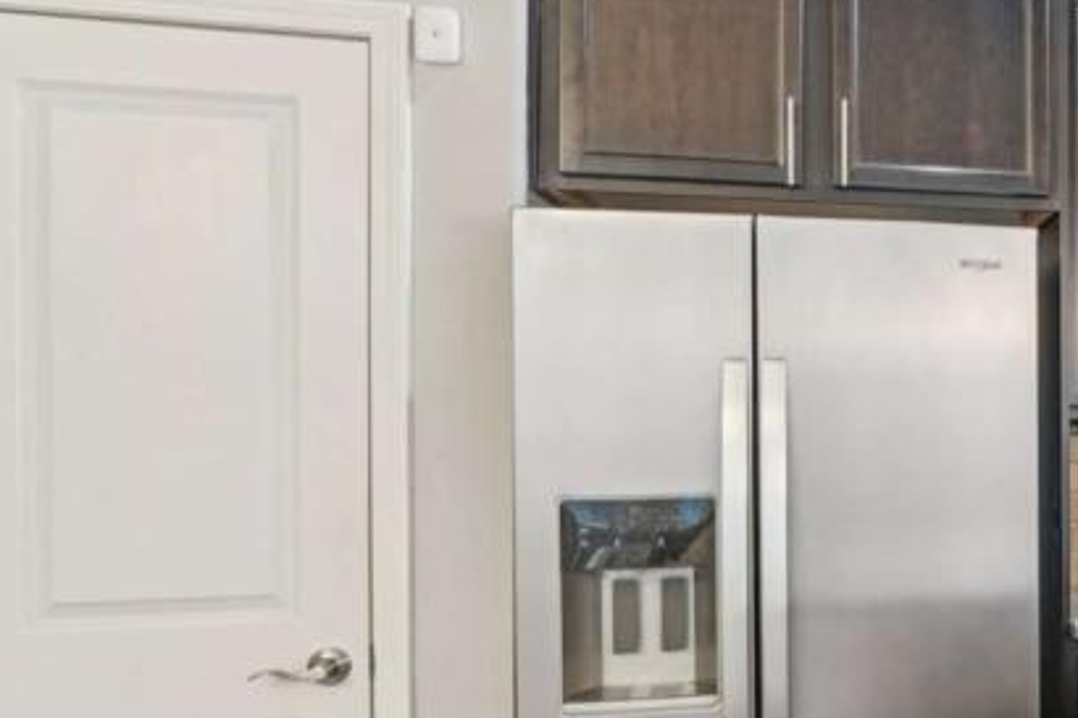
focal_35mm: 41
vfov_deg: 32.4
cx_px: 1404
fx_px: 1227
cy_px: 466
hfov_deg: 34.0
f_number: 8
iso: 320
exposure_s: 1/5
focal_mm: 14
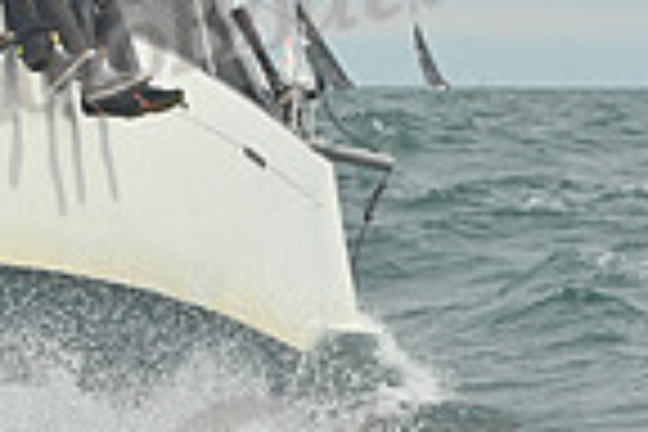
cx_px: -346
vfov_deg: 4.9
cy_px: -137
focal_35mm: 282
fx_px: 5076
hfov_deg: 7.2
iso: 320
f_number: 10
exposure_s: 1/1250
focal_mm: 70
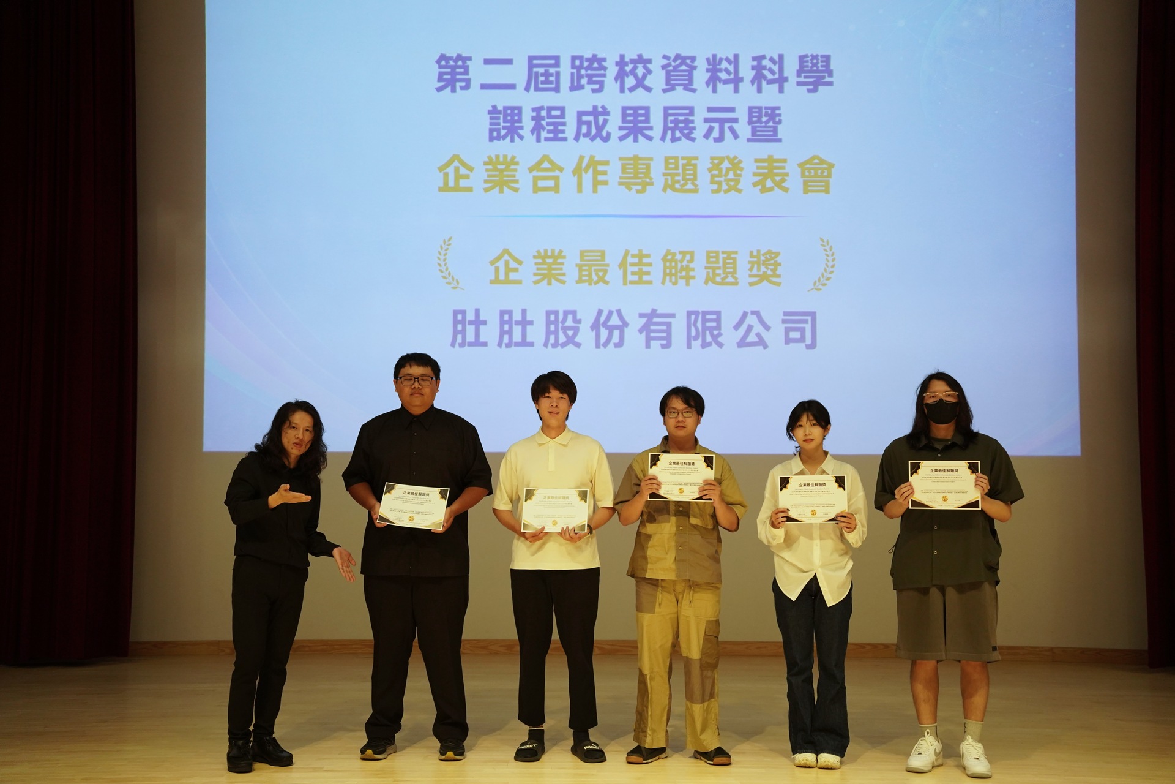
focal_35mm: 44
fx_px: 1436
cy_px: 392
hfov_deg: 44.5
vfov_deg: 30.5
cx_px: 588
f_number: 3.5
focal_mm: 44
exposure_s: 1/160
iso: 2500
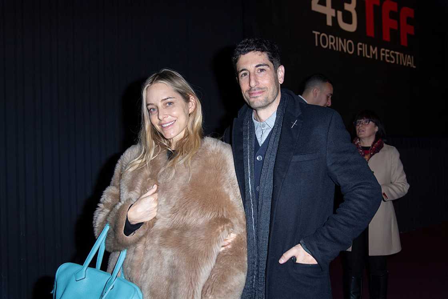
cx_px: 224
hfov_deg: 58.7
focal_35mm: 32
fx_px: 398
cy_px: 150
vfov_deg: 41.1
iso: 640
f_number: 4
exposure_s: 1/250
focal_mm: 32
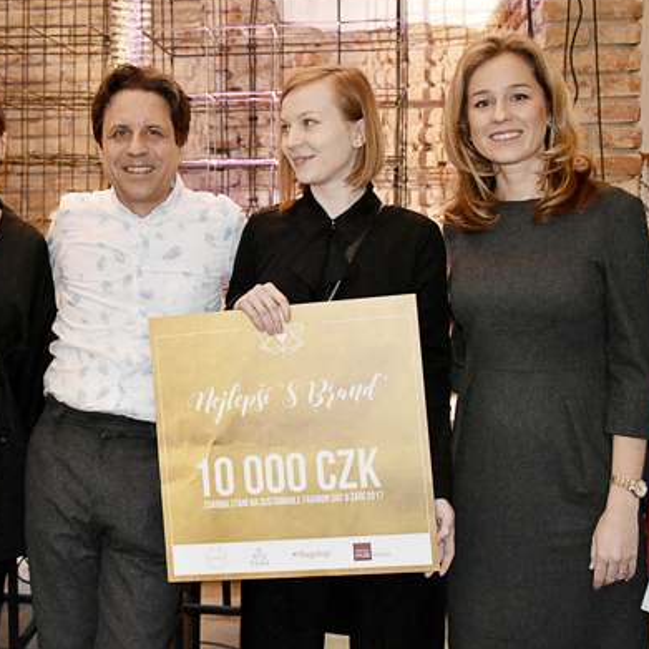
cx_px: 163
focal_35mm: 50
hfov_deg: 33.4
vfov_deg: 34.0
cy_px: 302
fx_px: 1061
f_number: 3.8
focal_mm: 24
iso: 6400
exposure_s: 1/60
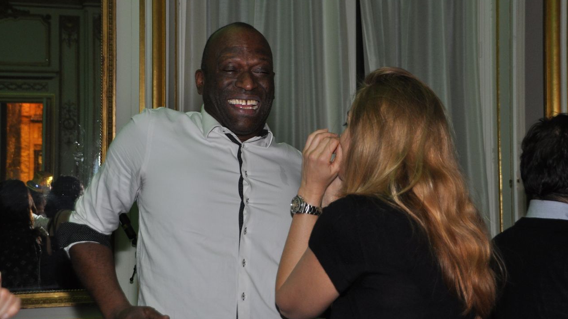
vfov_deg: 19.1
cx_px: 283
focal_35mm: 63
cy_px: 134
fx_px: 949
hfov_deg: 33.3
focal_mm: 40
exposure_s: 1/60
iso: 800
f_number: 4.8
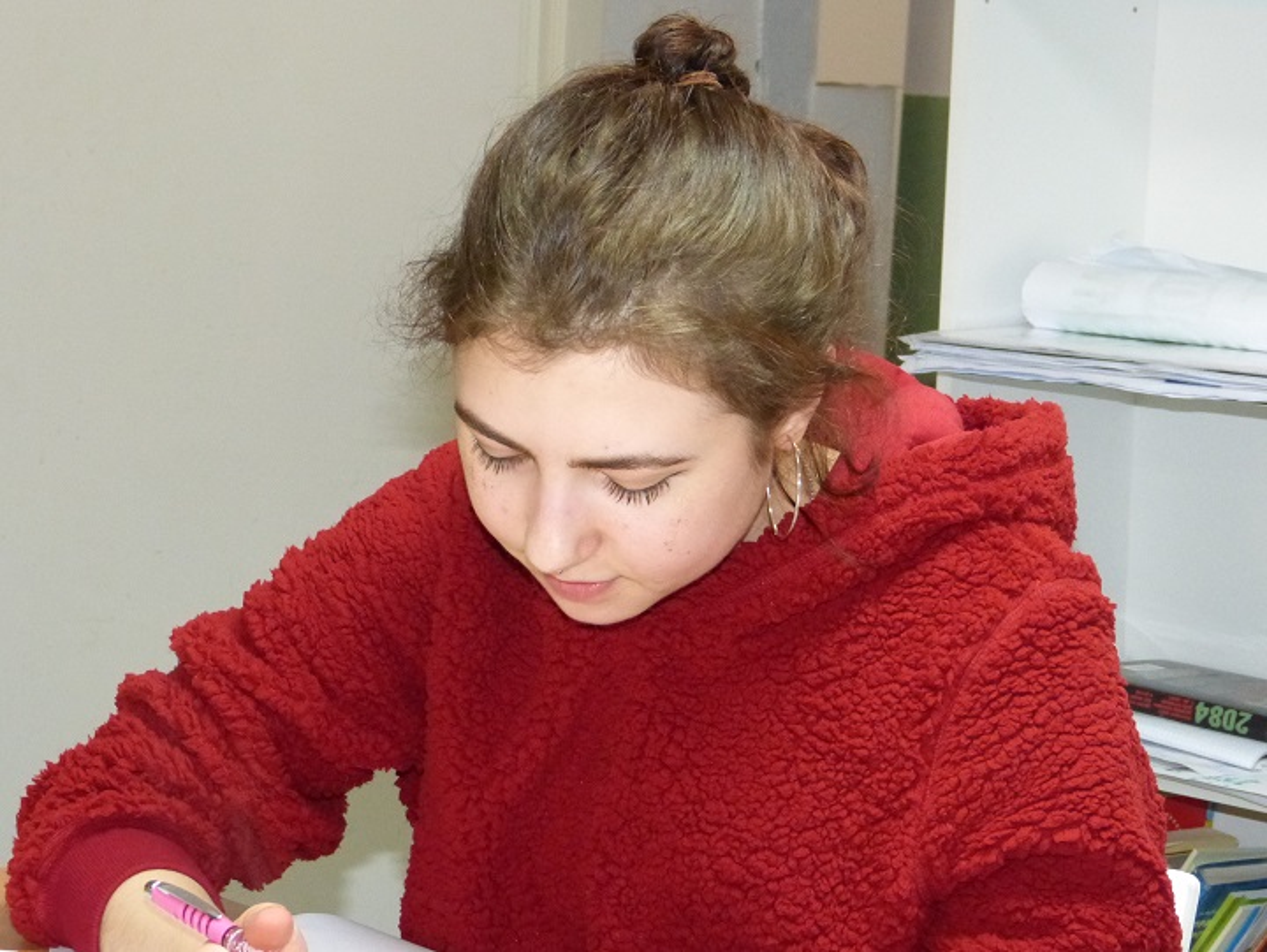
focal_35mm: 86
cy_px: 476
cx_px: 634
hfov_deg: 22.7
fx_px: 3150
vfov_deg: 17.2
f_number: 3.5
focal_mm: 15.5
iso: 800
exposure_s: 1/60
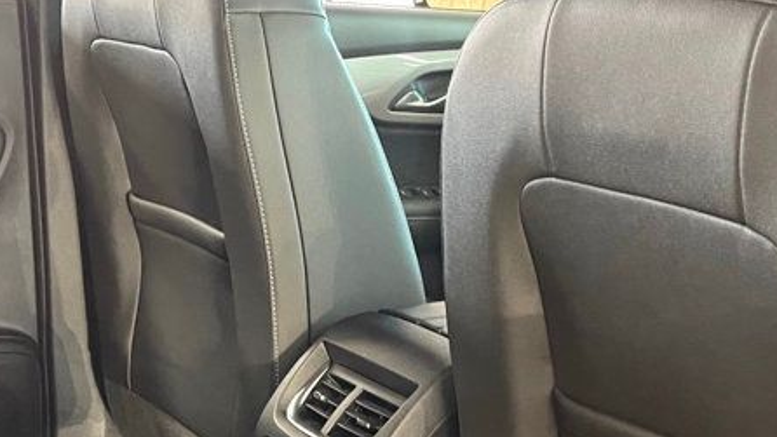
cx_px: 211
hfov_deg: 31.9
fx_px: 1339
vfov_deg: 17.9
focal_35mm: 65
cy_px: 470
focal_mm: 4.2
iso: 400
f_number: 1.6
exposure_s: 1/40
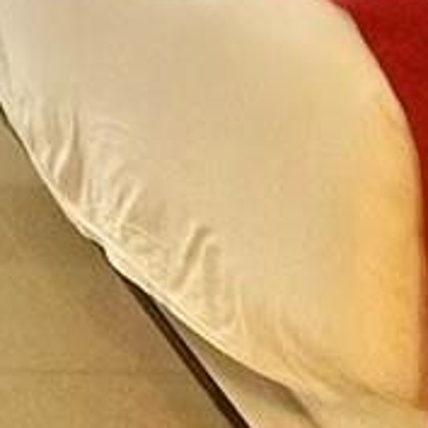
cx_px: -549
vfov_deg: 13.5
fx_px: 1567
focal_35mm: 112
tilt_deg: -3.3
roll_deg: +1.1
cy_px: -401
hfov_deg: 12.6
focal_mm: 2.22
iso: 160
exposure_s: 1/60
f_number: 2.2
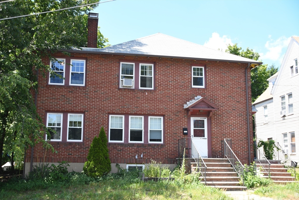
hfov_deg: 45.4
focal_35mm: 43
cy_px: 100
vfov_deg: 31.2
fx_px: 357
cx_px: 150
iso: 100
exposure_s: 1/160
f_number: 6.3
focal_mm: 29
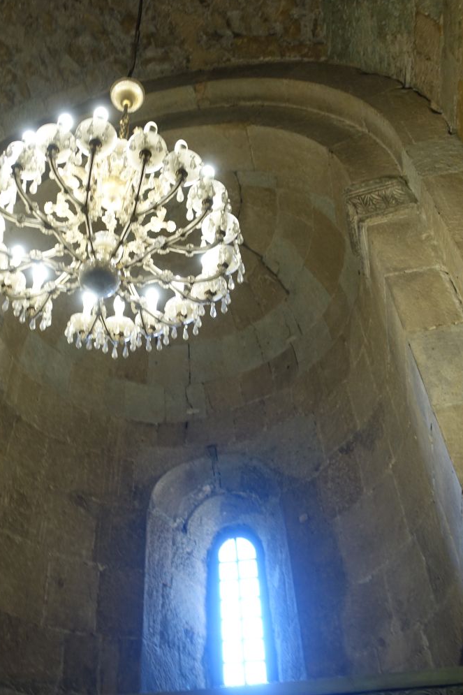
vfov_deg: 57.2
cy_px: 324
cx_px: 177
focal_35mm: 33
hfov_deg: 39.7
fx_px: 637
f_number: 1.8
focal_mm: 8.8
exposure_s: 1/30
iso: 200
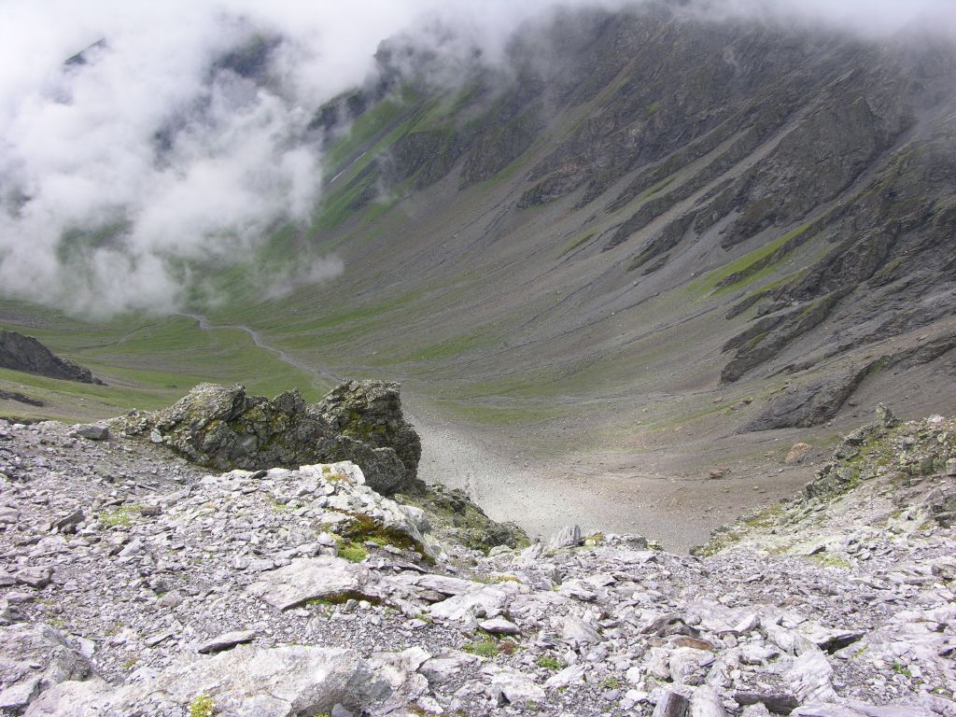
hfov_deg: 52.6
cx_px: 478
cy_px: 358
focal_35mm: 35
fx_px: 967
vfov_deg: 40.7
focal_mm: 8.9
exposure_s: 1/158
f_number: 5.6
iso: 50
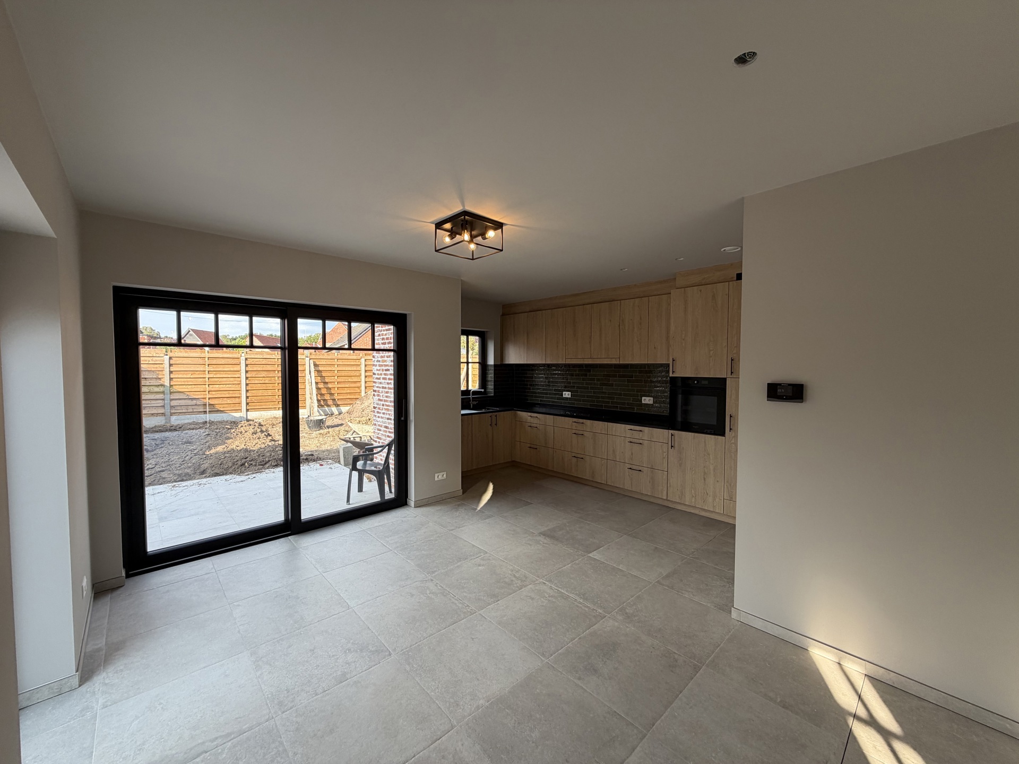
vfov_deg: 85.7
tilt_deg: -2.6
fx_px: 412
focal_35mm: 14
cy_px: 382
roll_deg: -0.3
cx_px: 510
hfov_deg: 102.1
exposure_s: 1/124
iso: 40
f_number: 2.2
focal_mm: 2.22
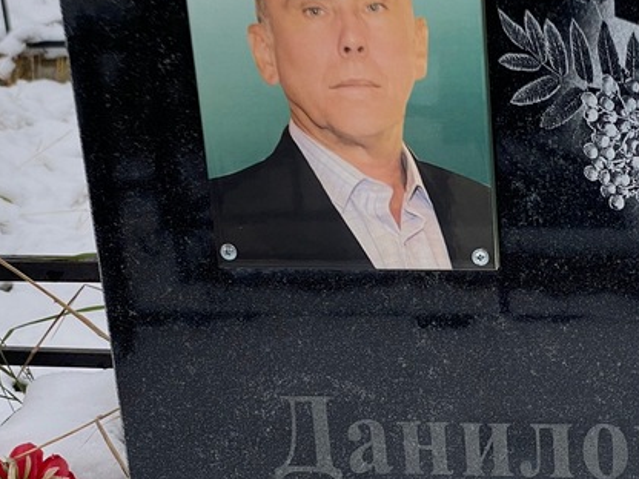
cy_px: 364
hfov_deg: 19.4
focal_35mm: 100
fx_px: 1846
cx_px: 538
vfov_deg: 14.7
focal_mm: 6
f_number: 2
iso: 20
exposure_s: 1/174
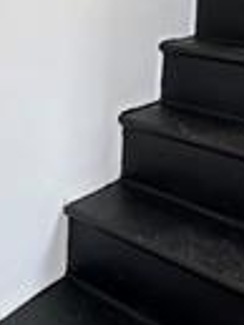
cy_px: -3
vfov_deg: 33.5
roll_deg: -3.3
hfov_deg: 27.8
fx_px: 488
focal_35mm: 52
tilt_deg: -2.6
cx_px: 68
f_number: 2.2
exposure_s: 1/120
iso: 160
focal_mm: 2.22
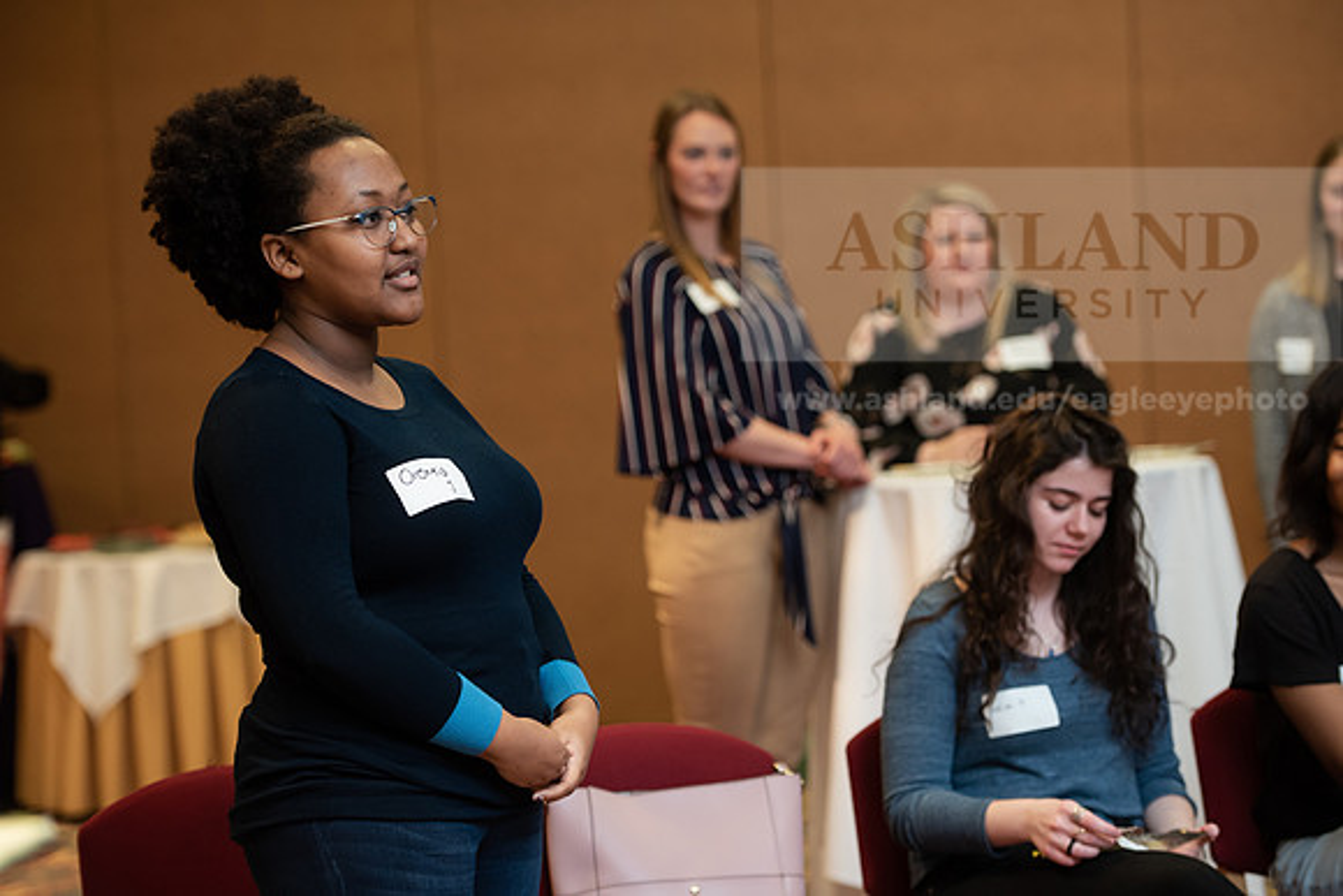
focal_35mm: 102
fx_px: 3806
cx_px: 672
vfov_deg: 13.4
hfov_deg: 20.0
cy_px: 448
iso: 1600
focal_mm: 102
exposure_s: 1/200
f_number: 3.5
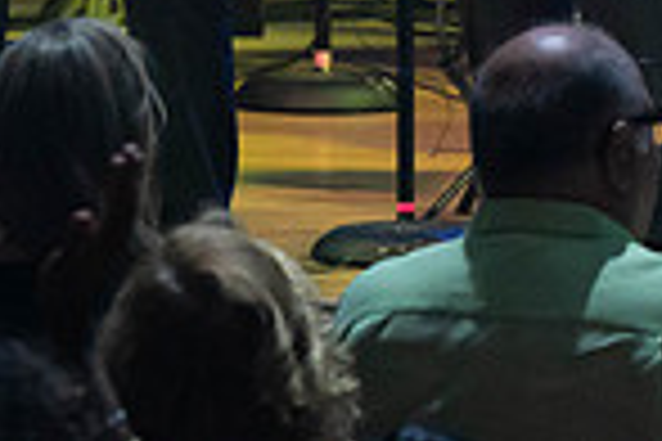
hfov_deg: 1.6
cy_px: -627
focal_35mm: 1309
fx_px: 24069
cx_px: 134
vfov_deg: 1.0
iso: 2500
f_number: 5.6
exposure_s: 1/250
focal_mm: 268
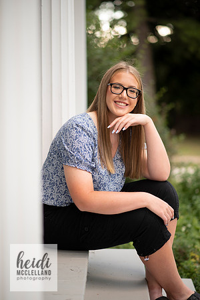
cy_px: 150
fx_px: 708
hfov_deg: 16.1
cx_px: 100
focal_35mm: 85
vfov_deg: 23.9
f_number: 1.8
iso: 125
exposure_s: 1/200
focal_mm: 85
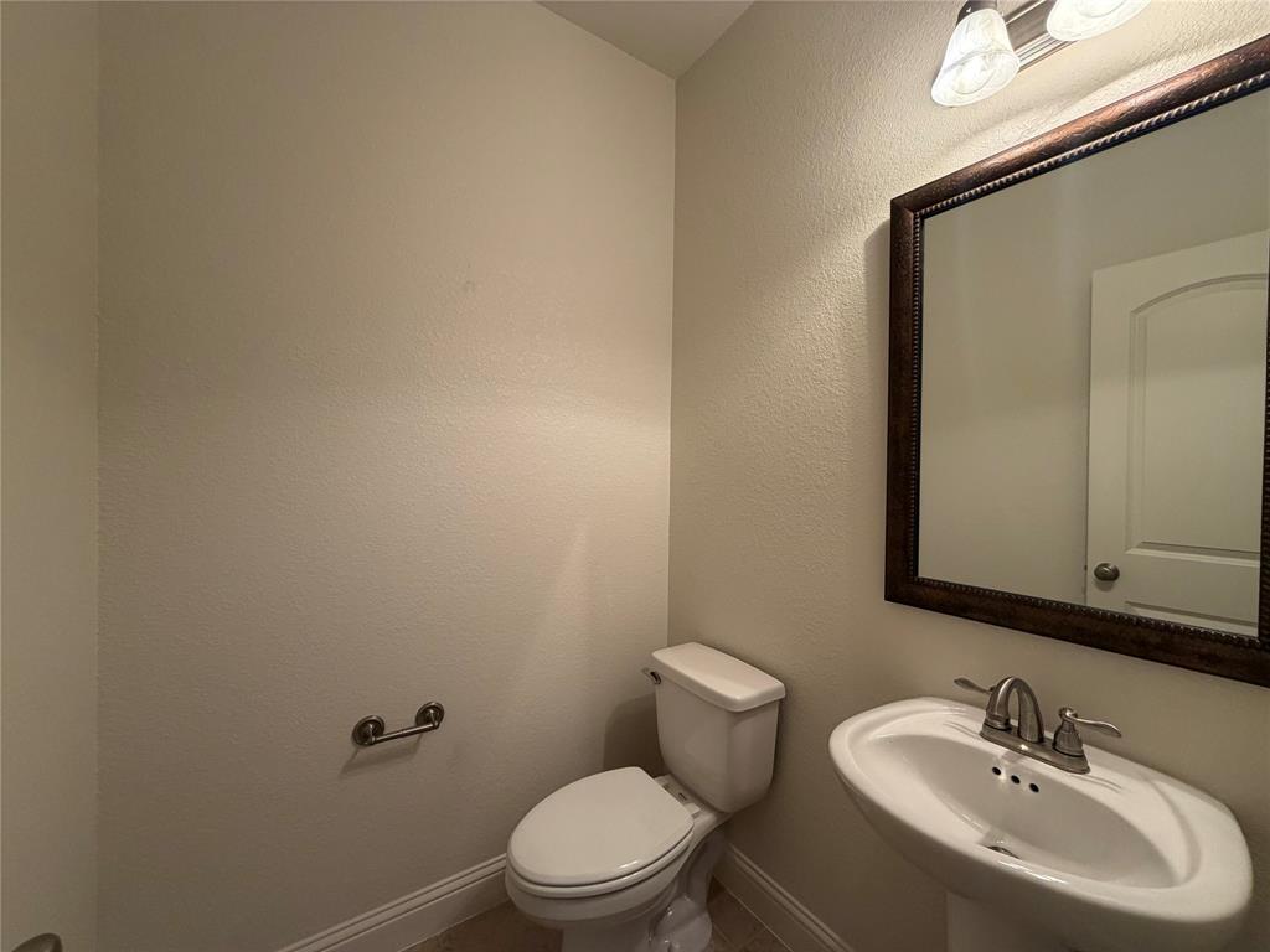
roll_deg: -0.4
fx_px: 514
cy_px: 476
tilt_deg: -0.7
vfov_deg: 85.7
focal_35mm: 14
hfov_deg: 102.1
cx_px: 635
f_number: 2.2
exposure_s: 1/60
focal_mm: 2.22
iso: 250
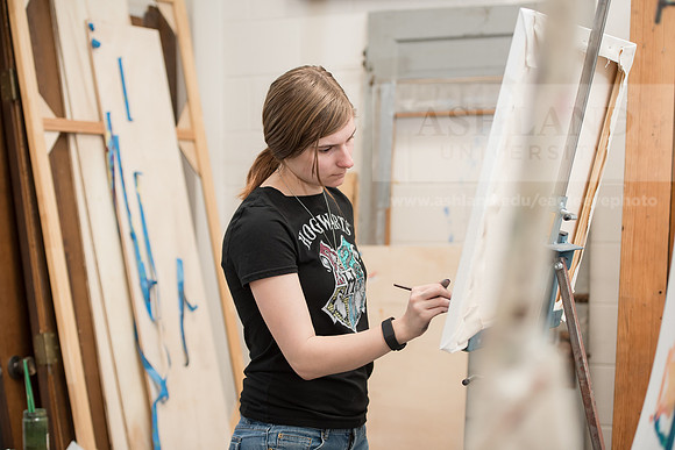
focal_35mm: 70
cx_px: 338
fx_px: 1313
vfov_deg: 19.5
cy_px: 225
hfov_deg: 28.8
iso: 800
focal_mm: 70
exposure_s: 1/200
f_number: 3.2
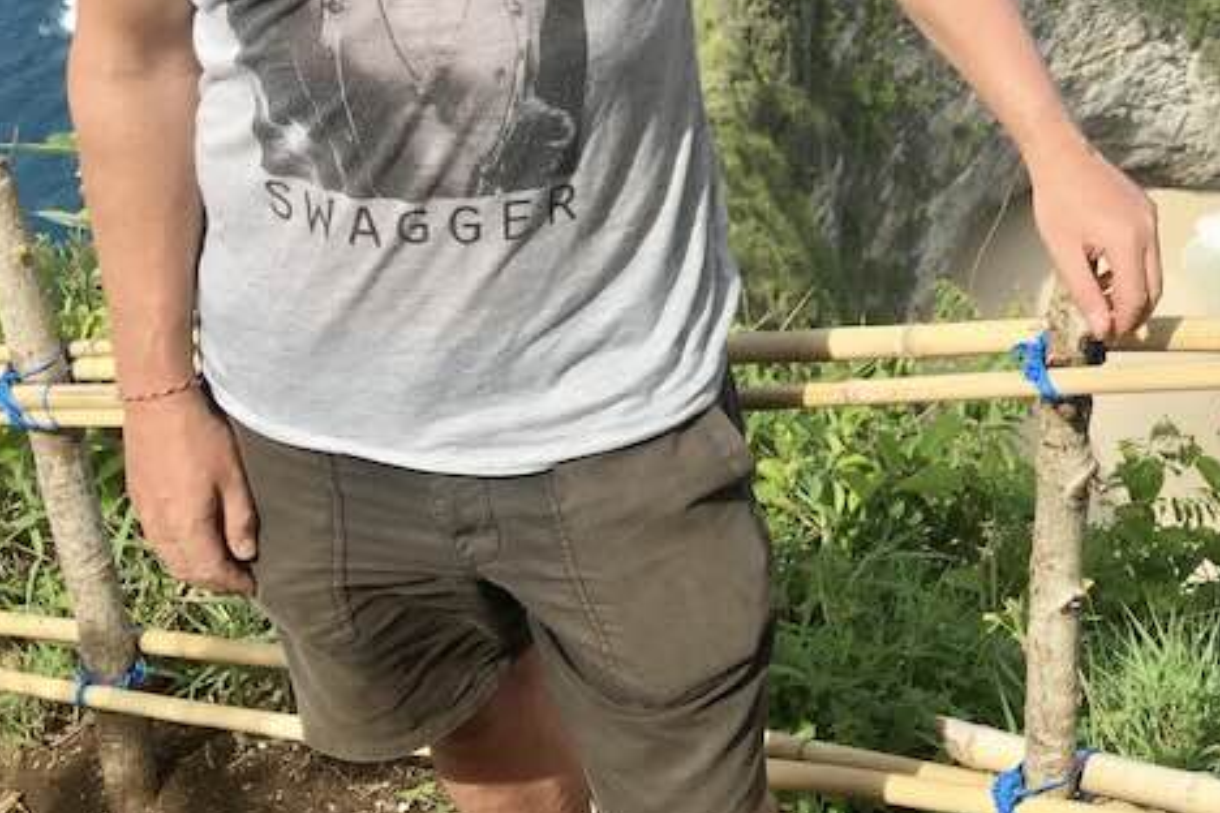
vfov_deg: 19.7
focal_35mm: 66
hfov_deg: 28.6
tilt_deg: -28.8
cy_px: -86
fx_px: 2236
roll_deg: -1.0
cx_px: 1228
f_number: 2.2
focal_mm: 4.15
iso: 25
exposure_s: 1/1399
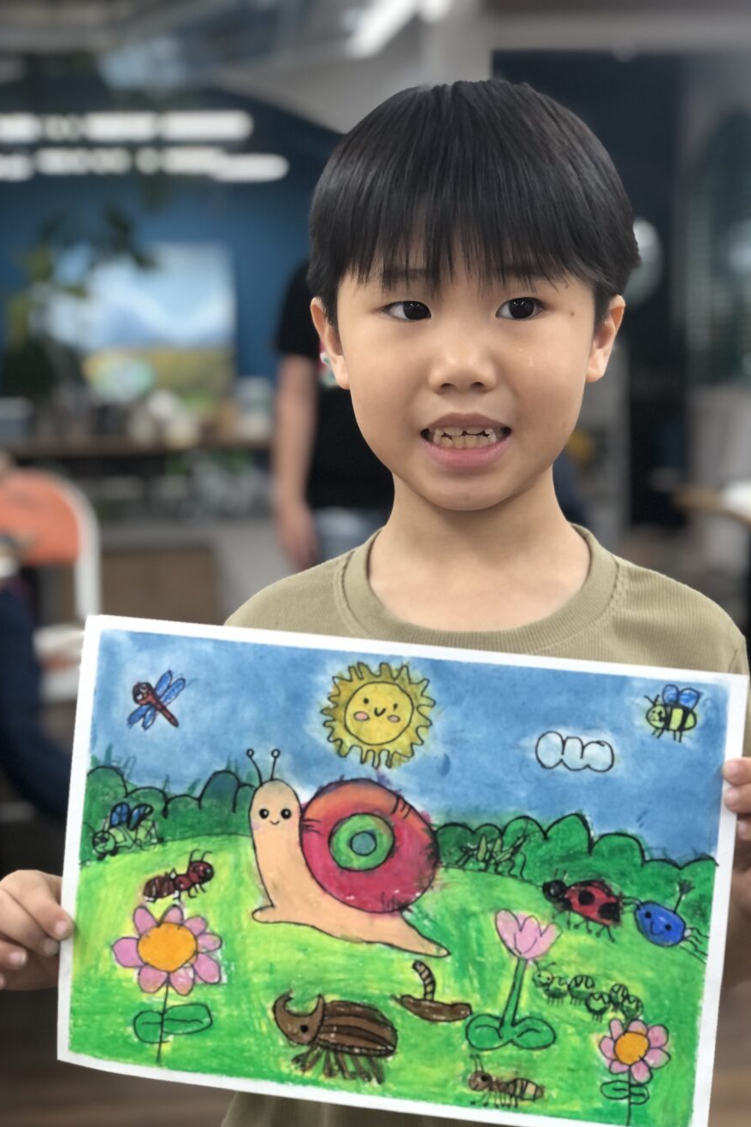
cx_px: 408
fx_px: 1877
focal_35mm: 60
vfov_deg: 33.4
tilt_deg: -8.0
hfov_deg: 22.6
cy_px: 569
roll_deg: +1.6
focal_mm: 6.6
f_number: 2.8
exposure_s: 1/33
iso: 64
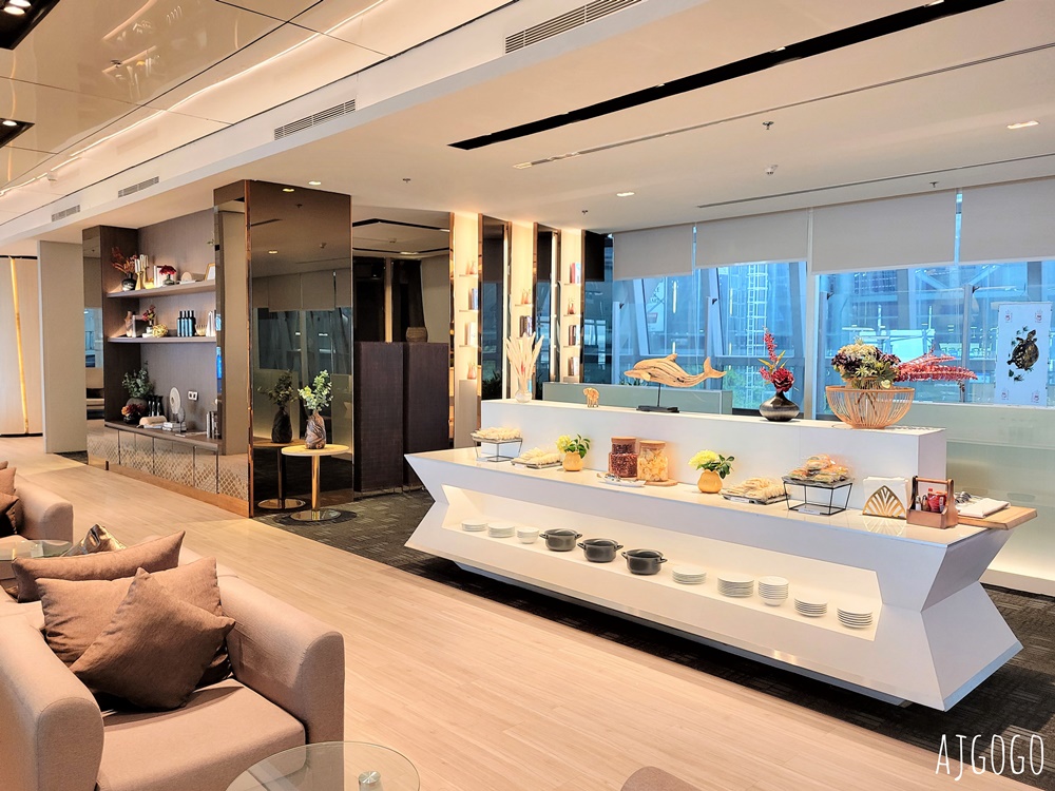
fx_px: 792
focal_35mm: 26
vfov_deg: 53.1
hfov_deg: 67.3
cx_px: 528
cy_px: 396
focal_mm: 5.4
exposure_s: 1/50
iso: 400
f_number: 1.8
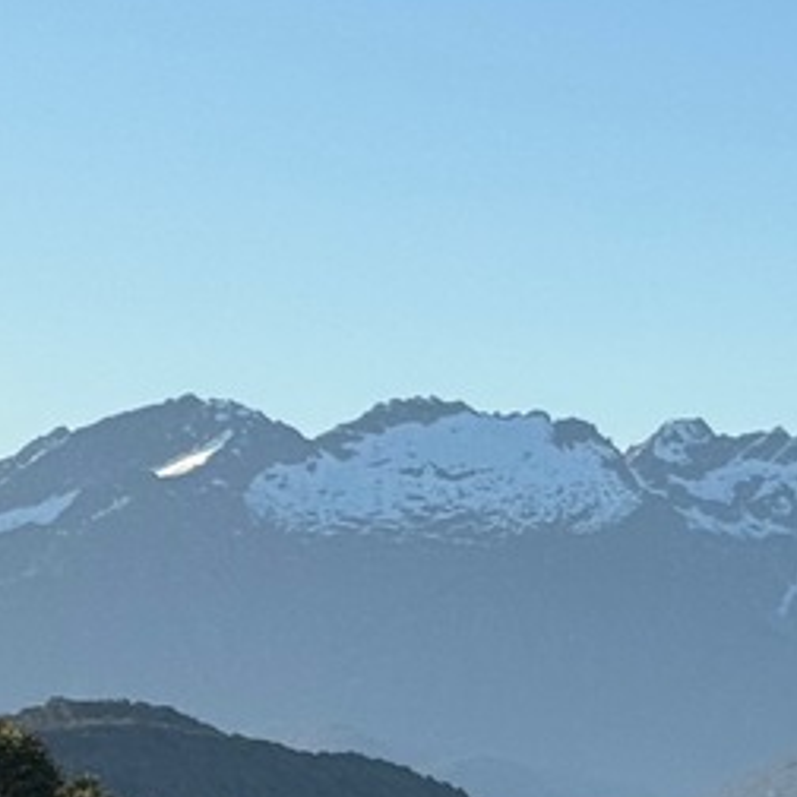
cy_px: 240
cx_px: 1358
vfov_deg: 7.8
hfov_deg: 7.6
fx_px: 5835
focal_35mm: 224
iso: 64
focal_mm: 6.76
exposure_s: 1/3610
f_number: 1.78
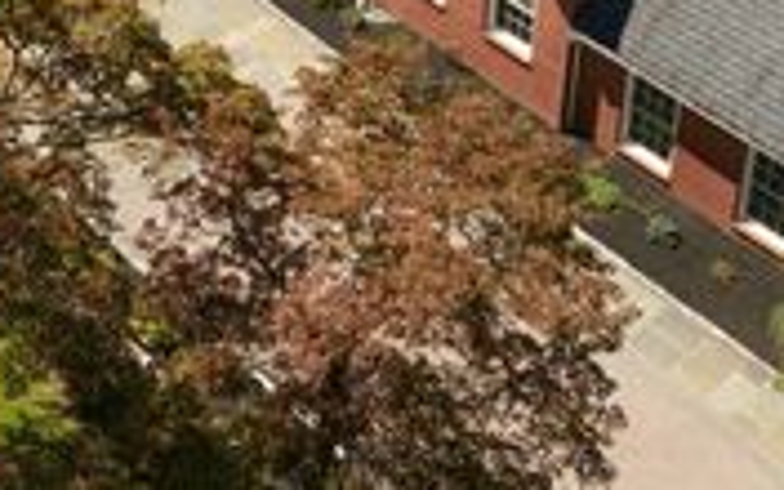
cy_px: -272
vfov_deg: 16.3
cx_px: 263
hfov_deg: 28.4
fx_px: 1538
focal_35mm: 72
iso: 400
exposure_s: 1/400
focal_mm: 12.29
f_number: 4.5
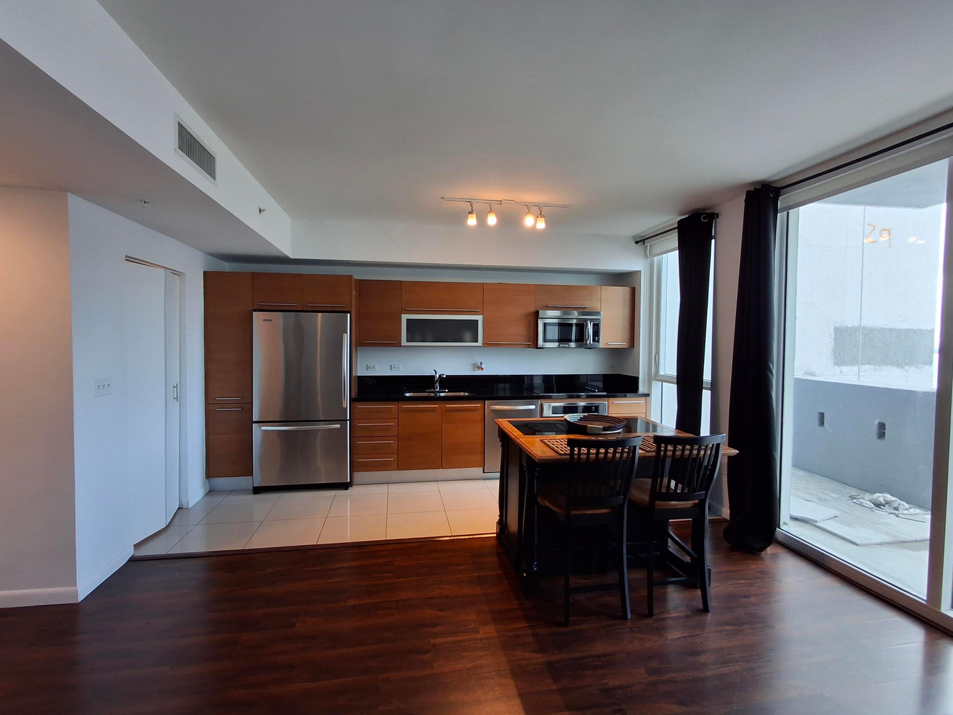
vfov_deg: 78.1
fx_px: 440
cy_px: 358
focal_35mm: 16
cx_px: 476
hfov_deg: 94.5
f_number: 2.2
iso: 40
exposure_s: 1/50
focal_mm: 1.64
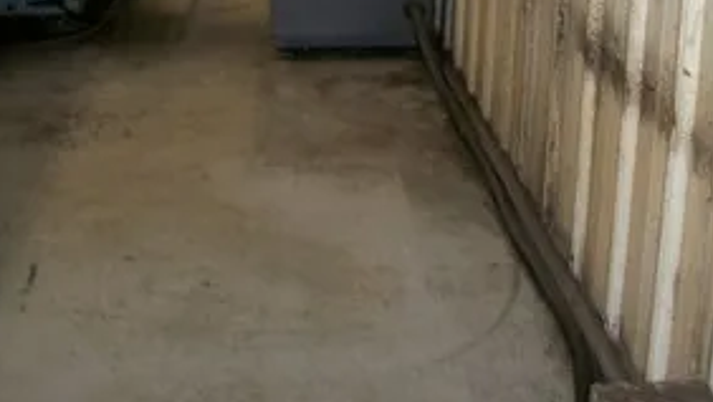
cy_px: 54
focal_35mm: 54
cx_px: 372
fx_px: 1021
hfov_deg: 38.5
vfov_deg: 21.8
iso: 160
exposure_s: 1/30
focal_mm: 6.3
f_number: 3.1
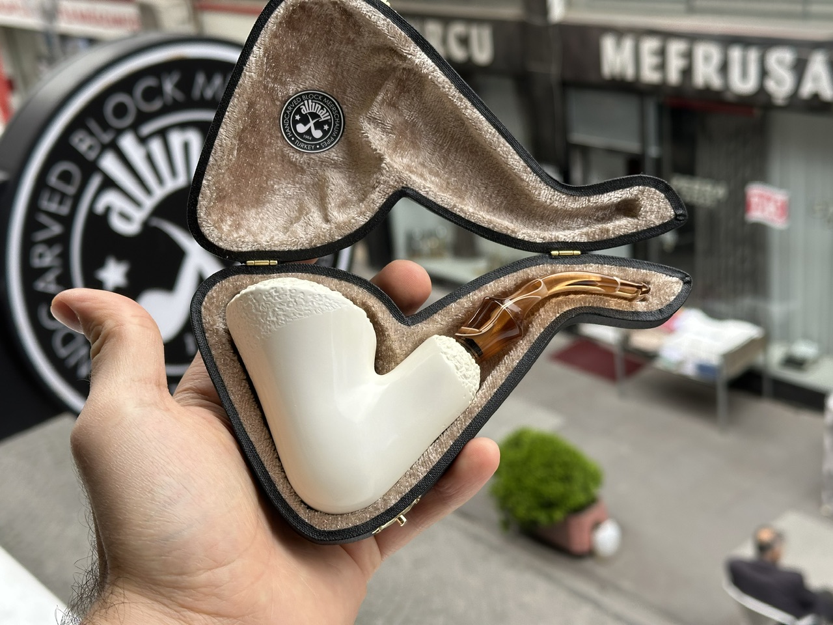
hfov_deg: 39.7
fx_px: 1155
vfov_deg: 30.3
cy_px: 312
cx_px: 416
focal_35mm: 48
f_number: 1.78
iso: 64
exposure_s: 1/1030
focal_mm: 6.86
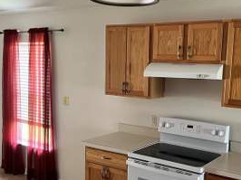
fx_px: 327
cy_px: 107
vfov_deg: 30.8
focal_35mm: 47
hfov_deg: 40.1
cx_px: 153
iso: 200
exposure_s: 1/60
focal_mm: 5.7
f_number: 1.5
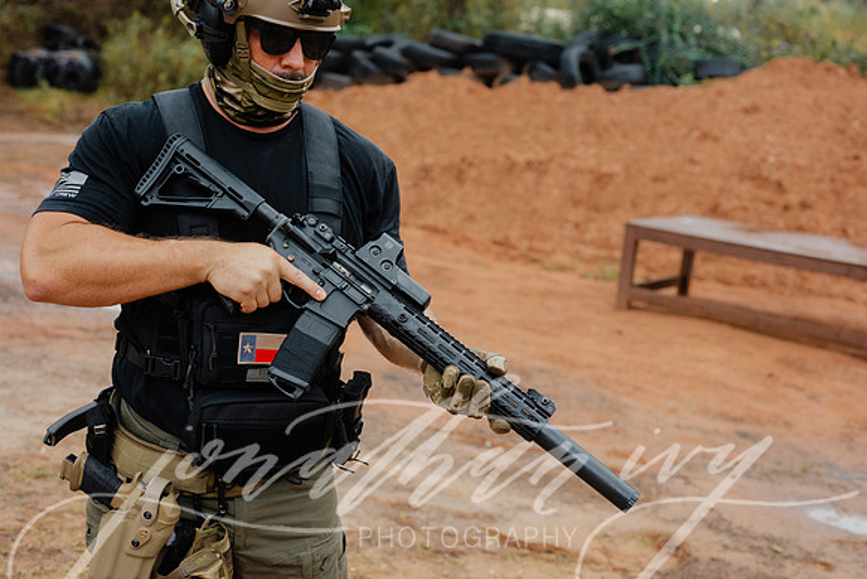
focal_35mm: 50
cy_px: 290
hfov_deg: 39.6
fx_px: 1204
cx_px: 434
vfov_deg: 27.0
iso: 800
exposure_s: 1/320
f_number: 4
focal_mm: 50
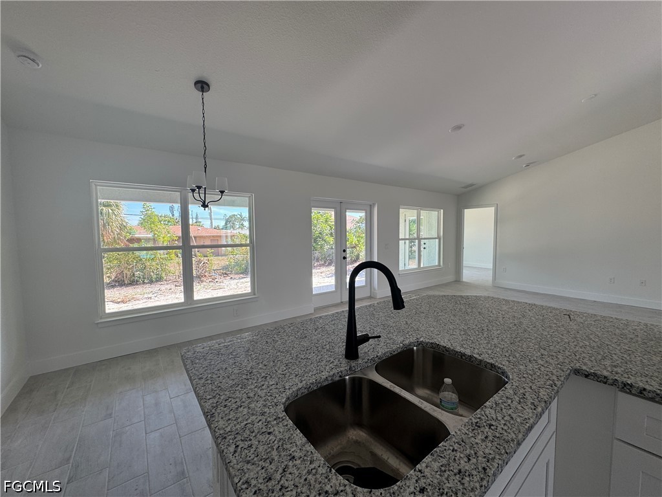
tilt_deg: -3.5
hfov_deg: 102.1
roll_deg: +0.2
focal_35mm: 14
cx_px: 331
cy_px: 248
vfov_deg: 85.7
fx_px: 268
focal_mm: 2.22
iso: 40
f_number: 2.2
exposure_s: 1/142
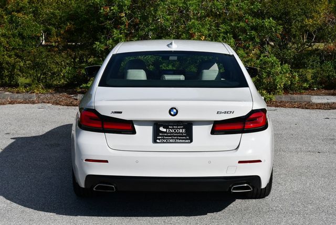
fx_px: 654
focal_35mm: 70
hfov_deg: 28.8
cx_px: 168
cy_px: 112
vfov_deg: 19.5
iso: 100
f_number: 9
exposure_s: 1/320
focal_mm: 35
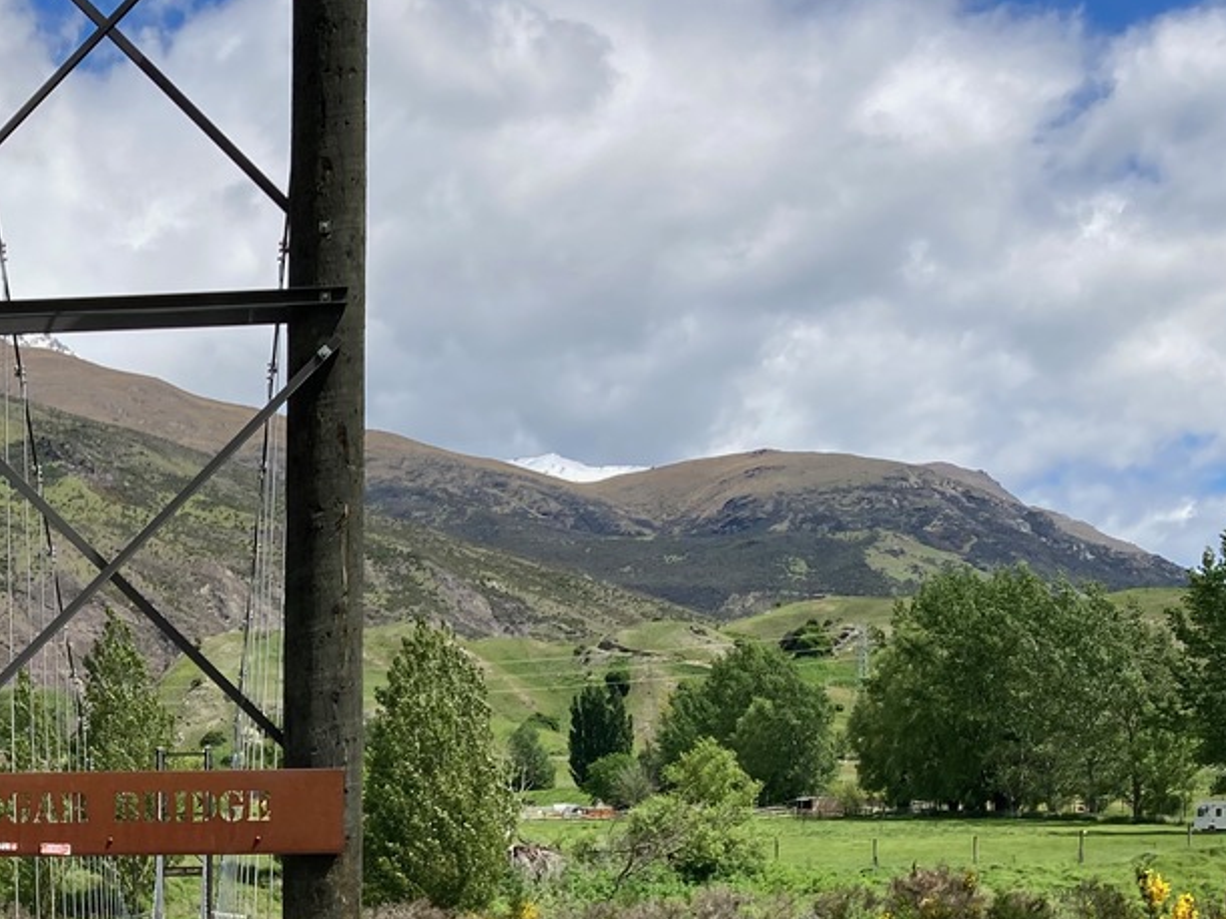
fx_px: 2160
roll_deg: +0.5
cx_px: 99
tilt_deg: -3.0
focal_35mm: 61
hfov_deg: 30.2
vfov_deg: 22.8
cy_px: 973
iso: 20
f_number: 1.8
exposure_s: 1/2288
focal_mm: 3.99
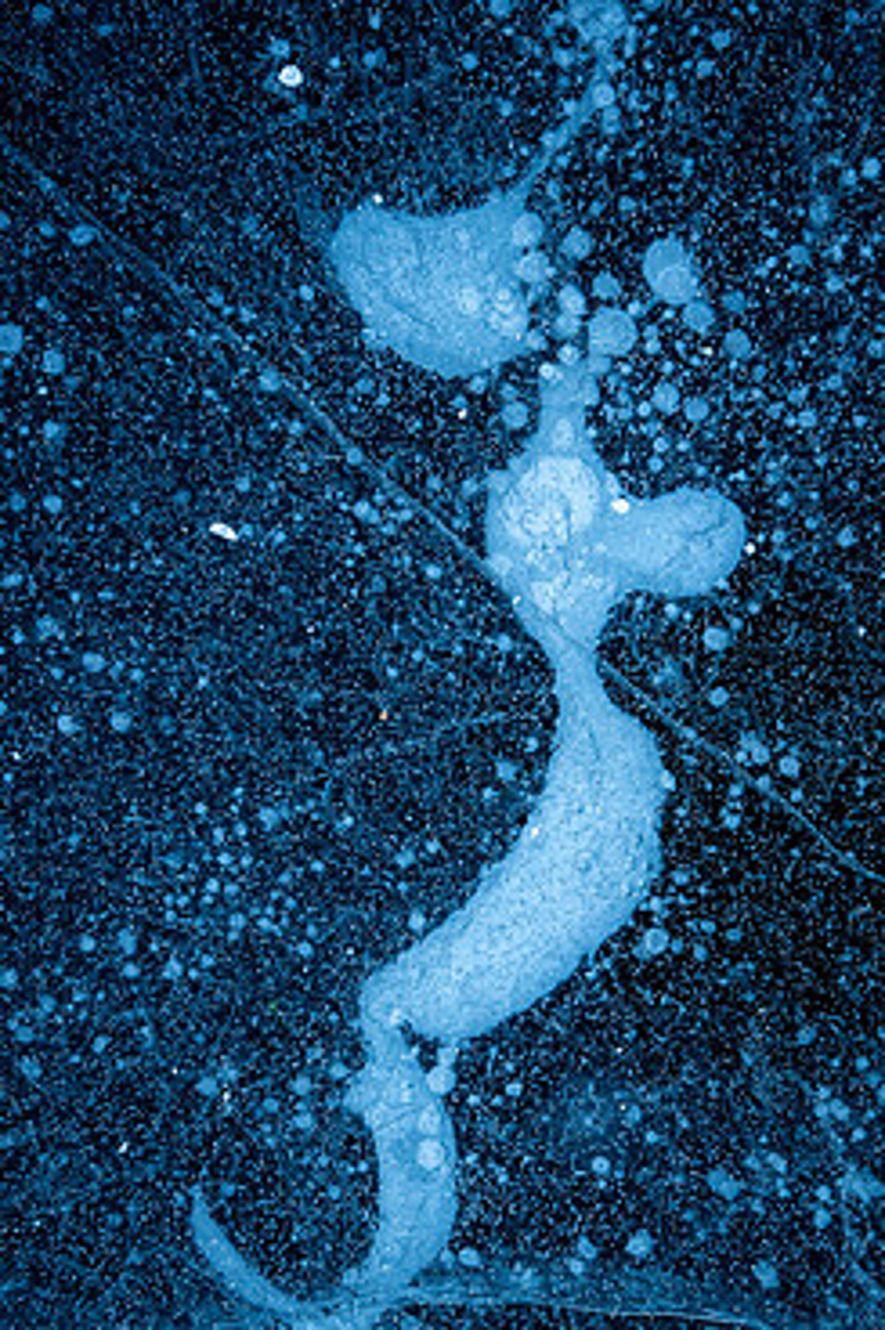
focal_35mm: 55
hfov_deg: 24.5
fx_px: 2030
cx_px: 538
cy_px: 799
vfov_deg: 36.1
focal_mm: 45
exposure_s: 1/50
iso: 1000
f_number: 5.6
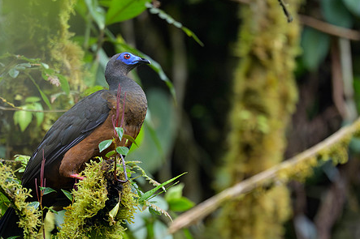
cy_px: 112
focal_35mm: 1065
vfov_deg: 1.3
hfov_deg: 1.9
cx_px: 136
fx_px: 10645
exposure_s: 1/800
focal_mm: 400
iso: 2800
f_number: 2.8
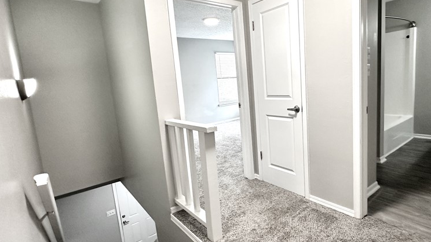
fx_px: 240
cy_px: 115
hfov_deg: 83.4
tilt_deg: -7.6
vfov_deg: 53.5
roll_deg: +4.0
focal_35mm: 21
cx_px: 245
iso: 320
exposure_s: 1/120
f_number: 2.2
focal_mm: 2.22
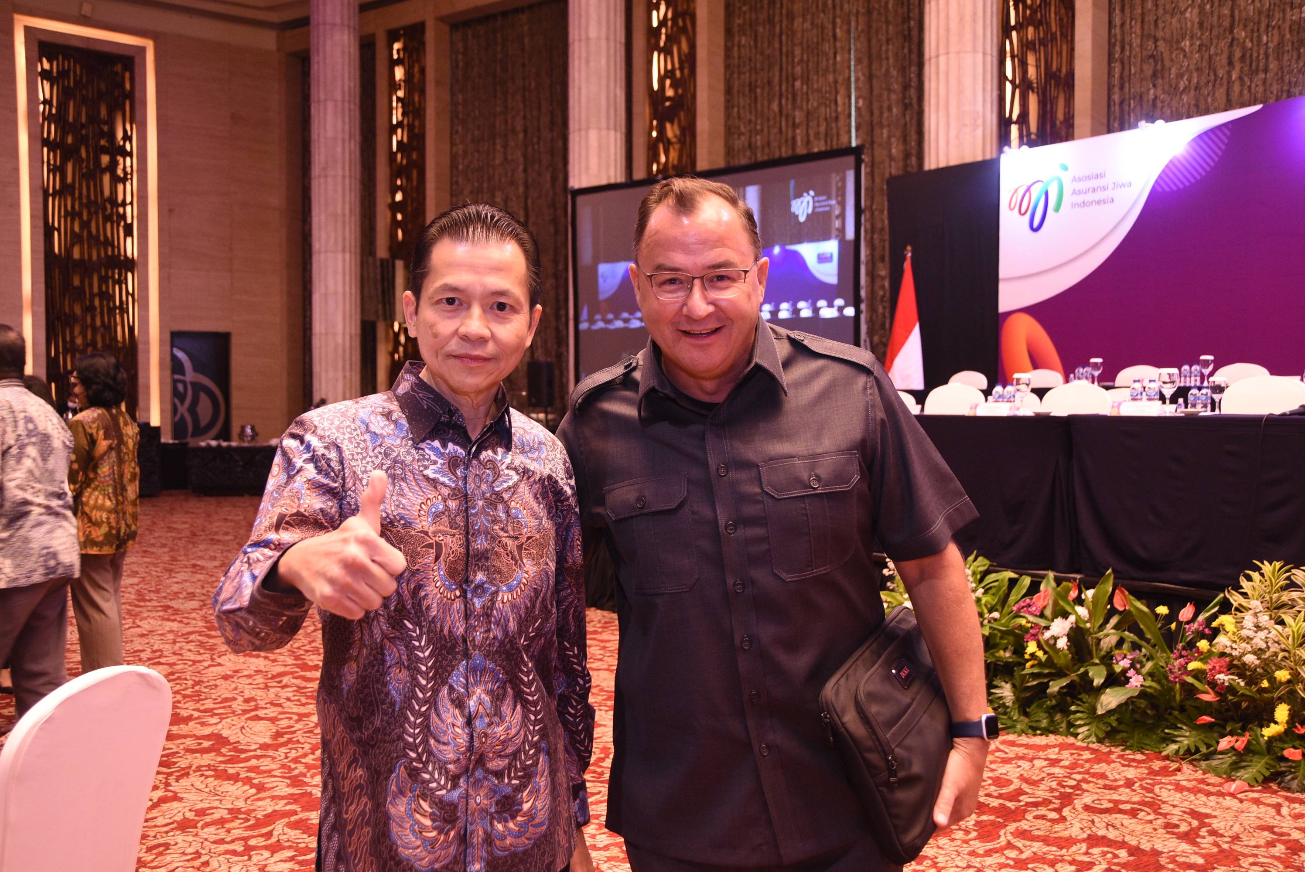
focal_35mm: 36
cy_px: 436
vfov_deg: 36.9
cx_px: 652
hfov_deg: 53.1
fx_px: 1306
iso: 1250
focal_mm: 24
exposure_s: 1/30
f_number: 4.5
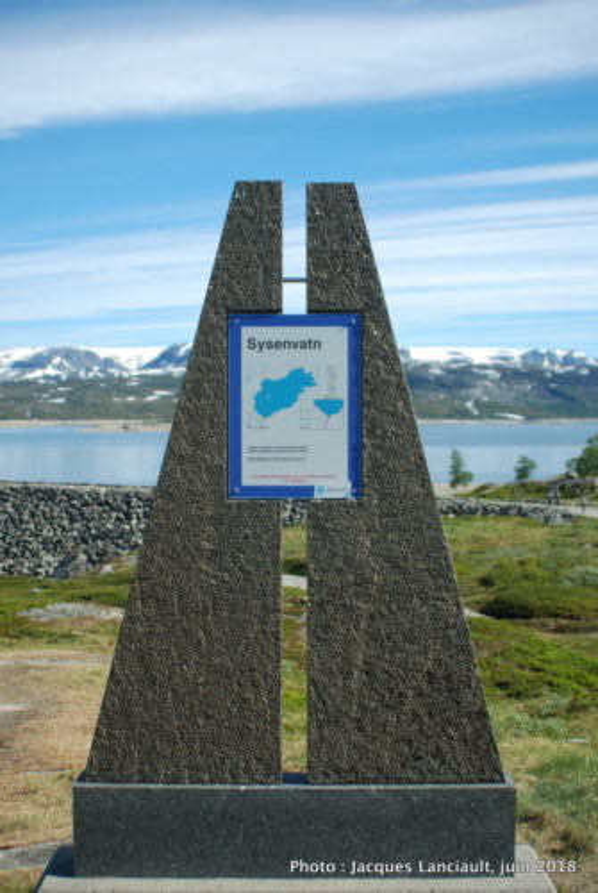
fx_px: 1043
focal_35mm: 42
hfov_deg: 32.0
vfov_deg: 46.3
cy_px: 446
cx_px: 299
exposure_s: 1/800
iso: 100
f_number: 3.5
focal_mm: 28
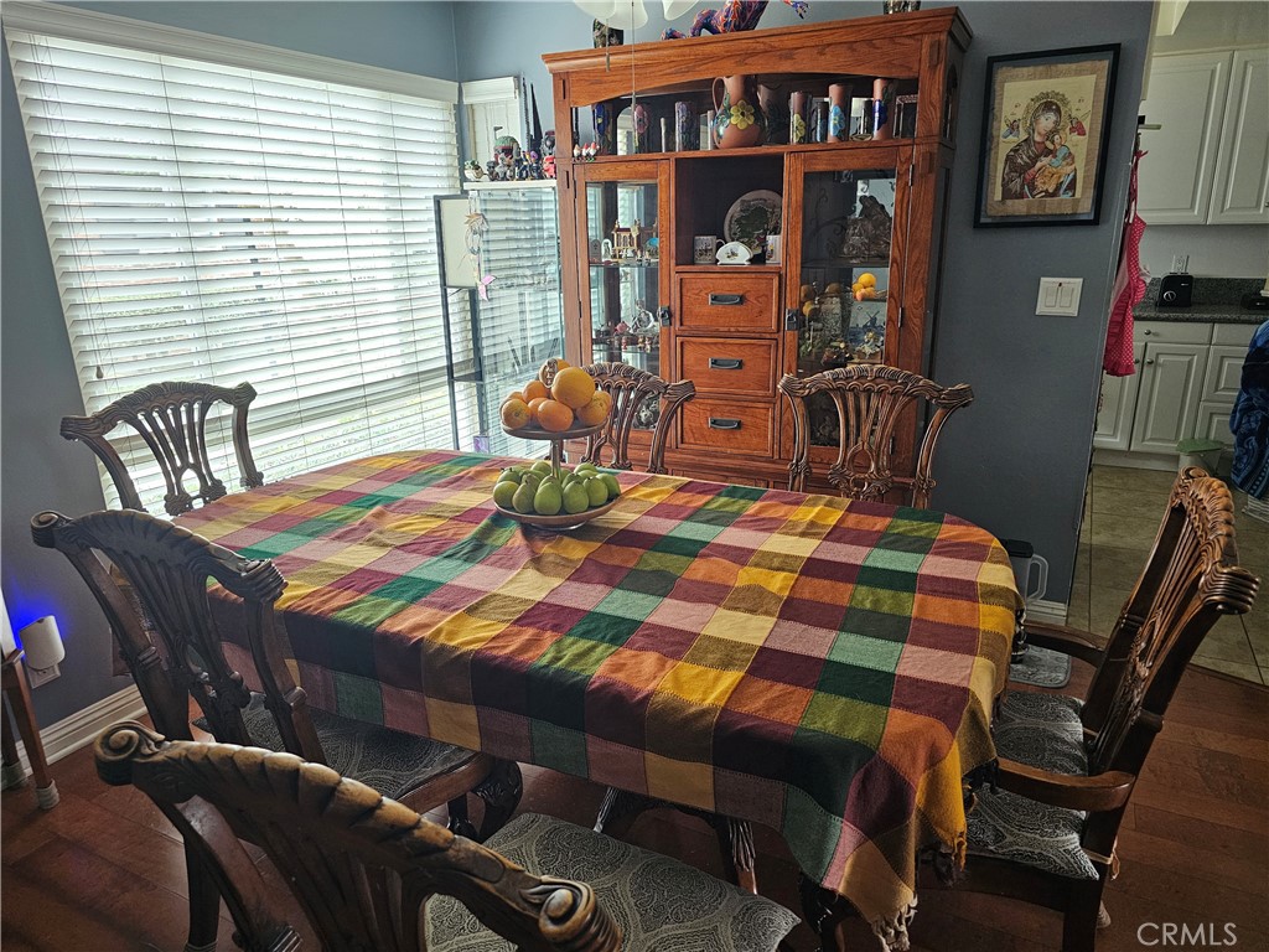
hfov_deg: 73.9
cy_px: 476
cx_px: 634
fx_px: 843
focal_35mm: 23
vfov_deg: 58.9
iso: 500
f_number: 1.7
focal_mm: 6.3
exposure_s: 1/120
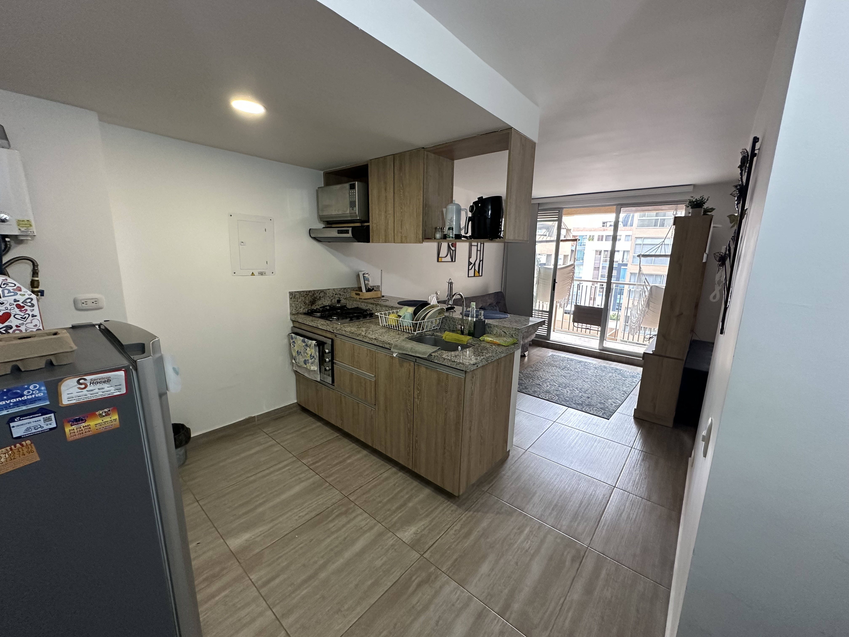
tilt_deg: -11.7
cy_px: 318
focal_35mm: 14
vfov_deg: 85.7
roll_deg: -1.5
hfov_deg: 102.1
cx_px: 424
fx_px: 343
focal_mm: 2.22
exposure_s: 1/120
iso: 250
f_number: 2.2
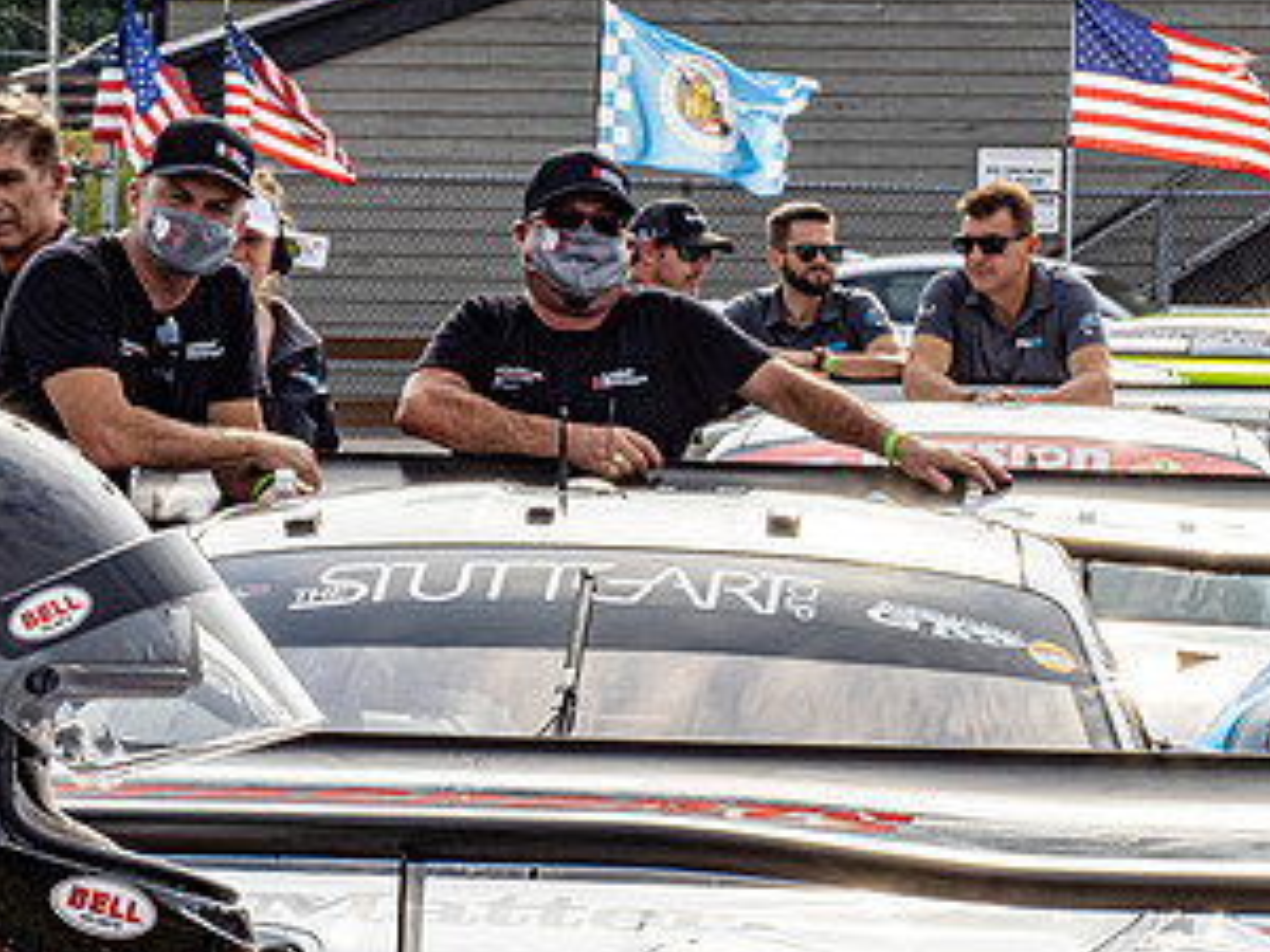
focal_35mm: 170
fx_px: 6237
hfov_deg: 11.6
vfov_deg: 8.7
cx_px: 610
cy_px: 523
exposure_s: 1/60
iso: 200
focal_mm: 44
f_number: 18
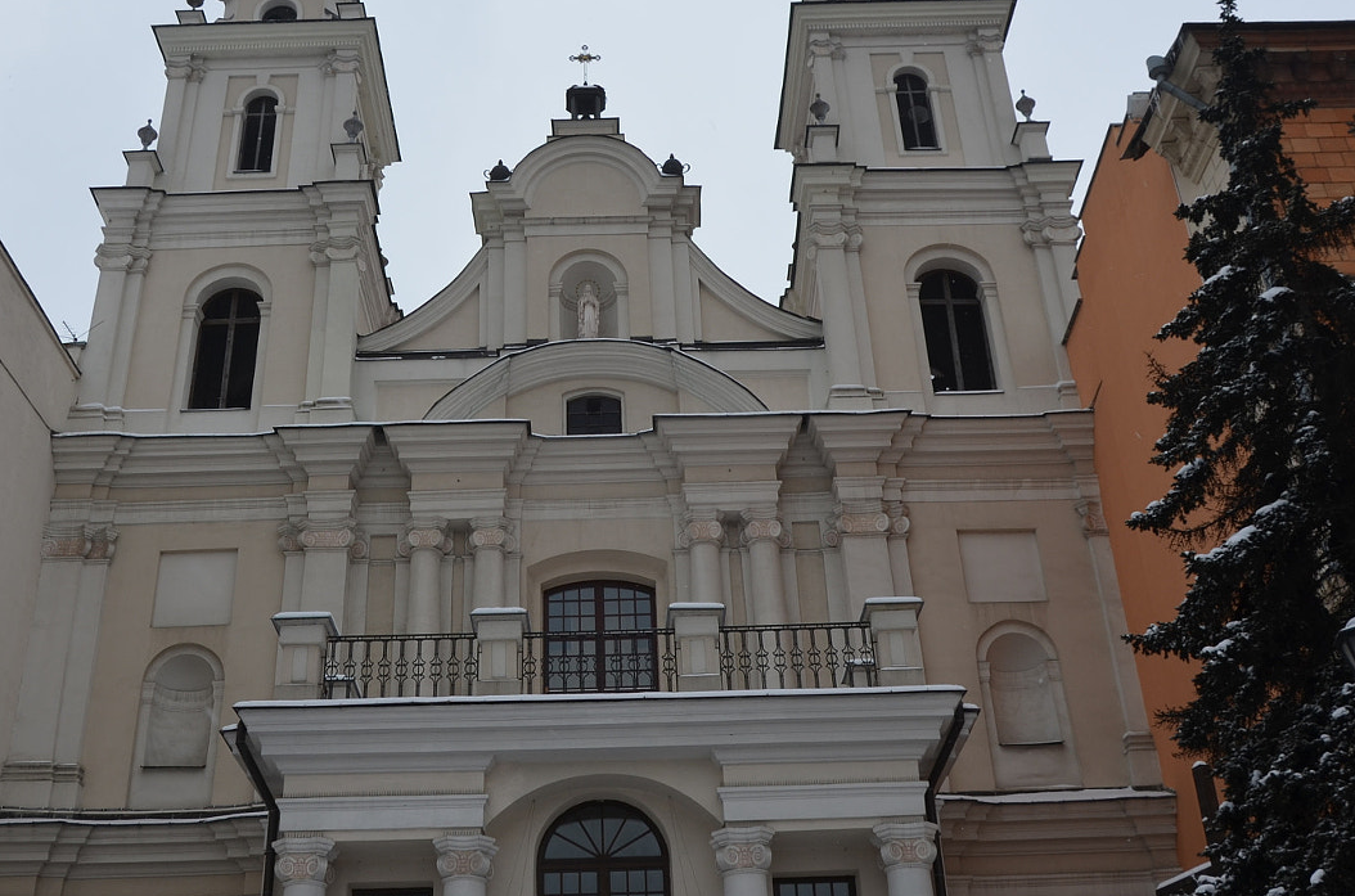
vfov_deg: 32.4
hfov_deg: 47.4
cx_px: 575
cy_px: 376
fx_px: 1539
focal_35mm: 41
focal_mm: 18
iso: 160
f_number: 8
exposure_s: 1/250
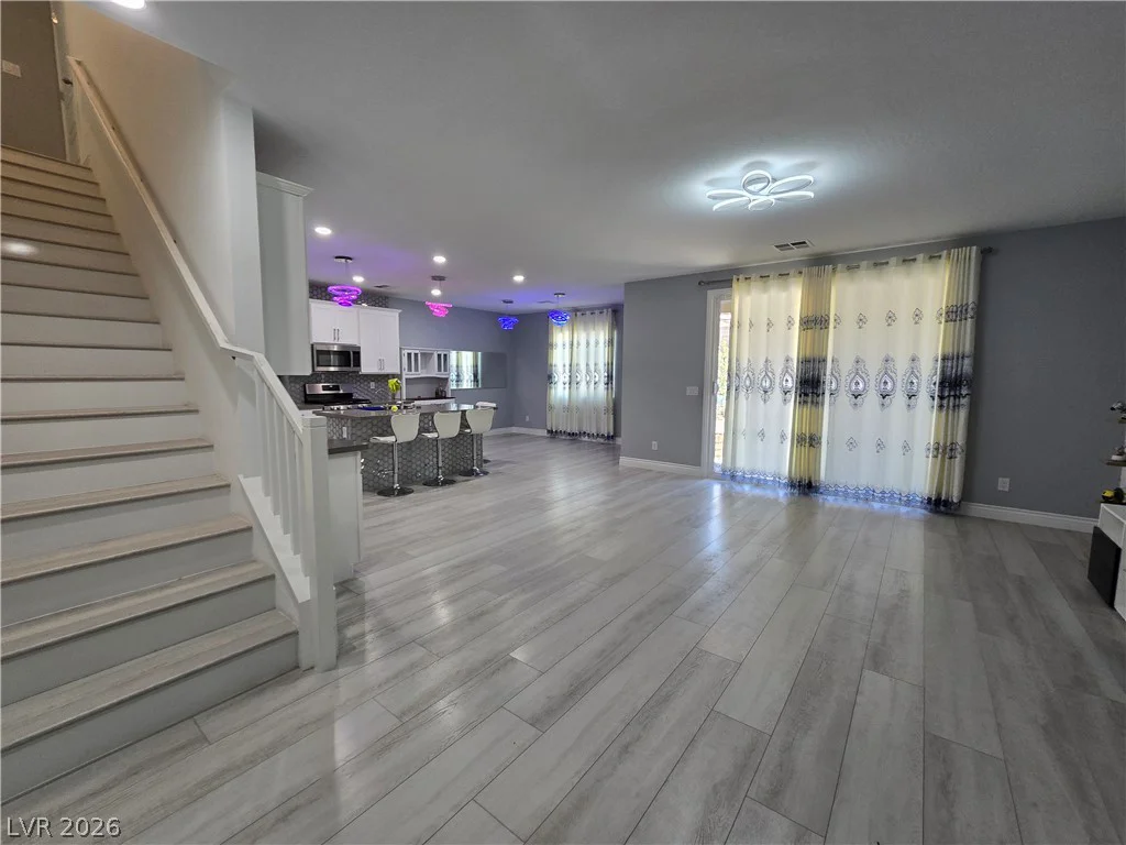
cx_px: 563
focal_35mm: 13
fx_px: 423
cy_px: 422
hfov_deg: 106.2
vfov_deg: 89.9
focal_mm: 2.2
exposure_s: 1/60
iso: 80
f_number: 2.2
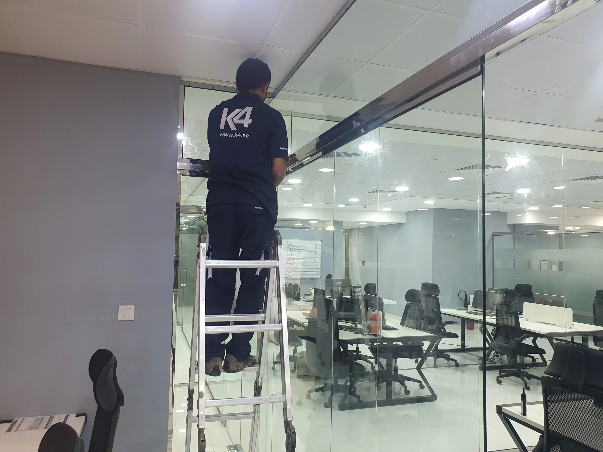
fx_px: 453
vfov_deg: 53.1
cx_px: 302
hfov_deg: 67.3
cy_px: 226
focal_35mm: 26
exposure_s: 1/40
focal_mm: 4.32
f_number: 2.4
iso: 320
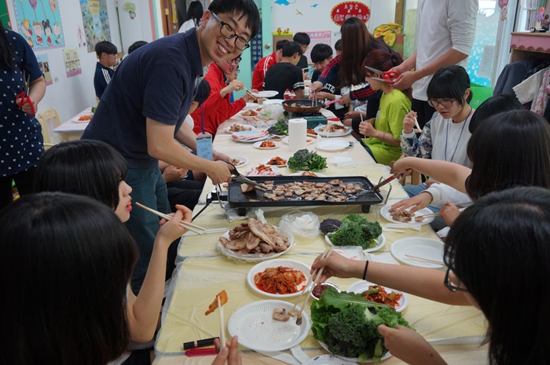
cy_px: 182
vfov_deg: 43.5
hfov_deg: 62.0
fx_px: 458
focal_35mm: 30
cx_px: 275
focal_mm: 20
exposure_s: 1/160
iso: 640
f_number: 4
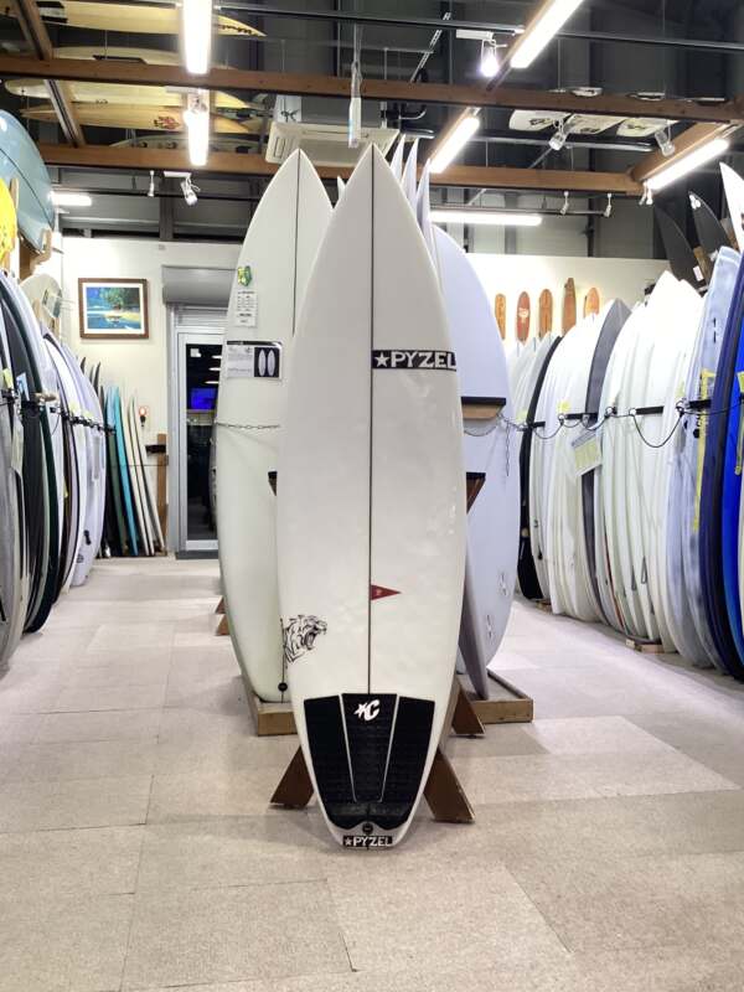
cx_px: 372
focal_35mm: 31
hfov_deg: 45.4
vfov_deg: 58.4
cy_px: 496
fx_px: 888
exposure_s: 1/50
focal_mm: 3.3
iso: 125
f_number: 2.4
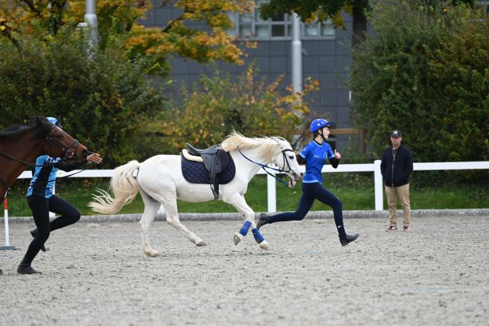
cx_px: 244
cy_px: 163
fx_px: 3423
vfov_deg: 5.5
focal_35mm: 252
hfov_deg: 8.2
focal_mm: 250
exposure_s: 1/800
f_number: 5
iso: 640
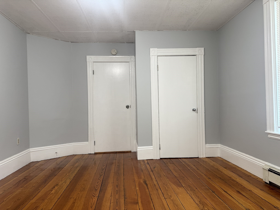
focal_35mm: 24
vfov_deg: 56.8
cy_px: 105
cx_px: 140
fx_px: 194
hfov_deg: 71.6
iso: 125
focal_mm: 6.76
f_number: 1.78
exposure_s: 1/60
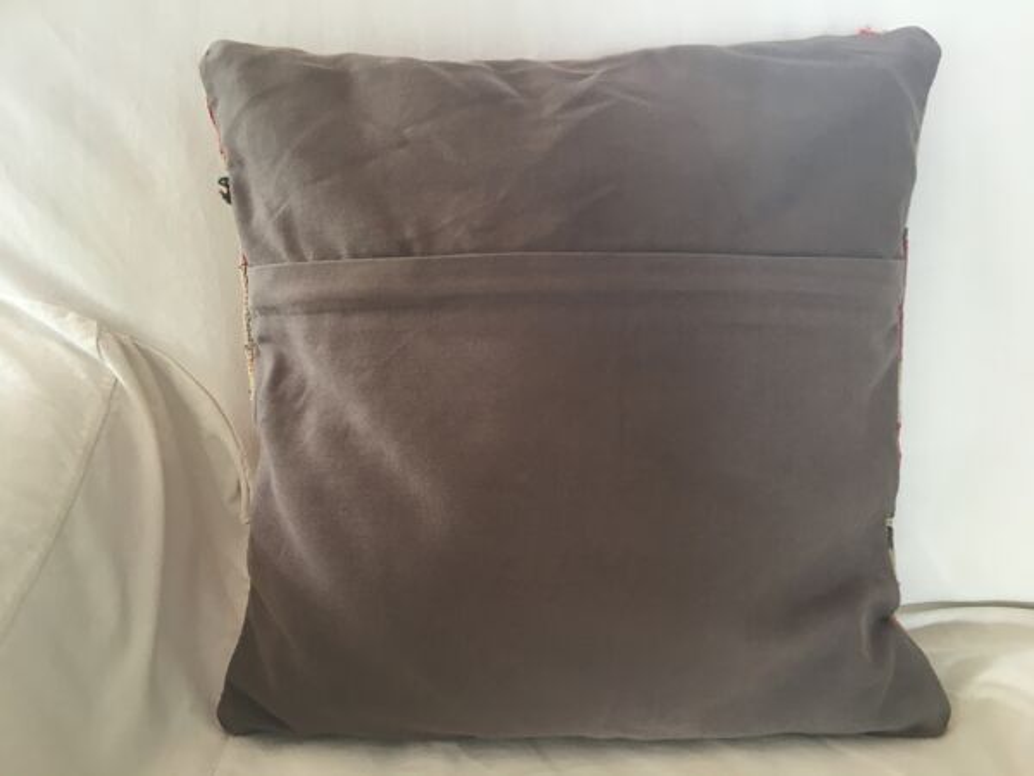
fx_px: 866
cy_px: 388
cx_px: 517
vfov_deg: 48.2
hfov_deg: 61.7
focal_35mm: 29
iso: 80
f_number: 2.2
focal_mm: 4.15
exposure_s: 1/33
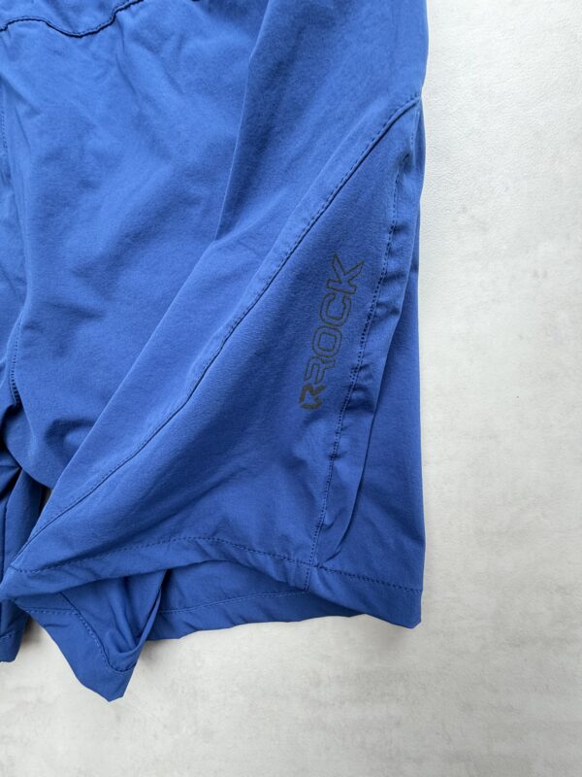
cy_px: 388
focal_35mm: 14
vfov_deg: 102.1
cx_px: 291
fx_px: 314
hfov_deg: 85.7
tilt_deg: -77.6
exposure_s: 1/50
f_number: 2.2
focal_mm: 2.22
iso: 200
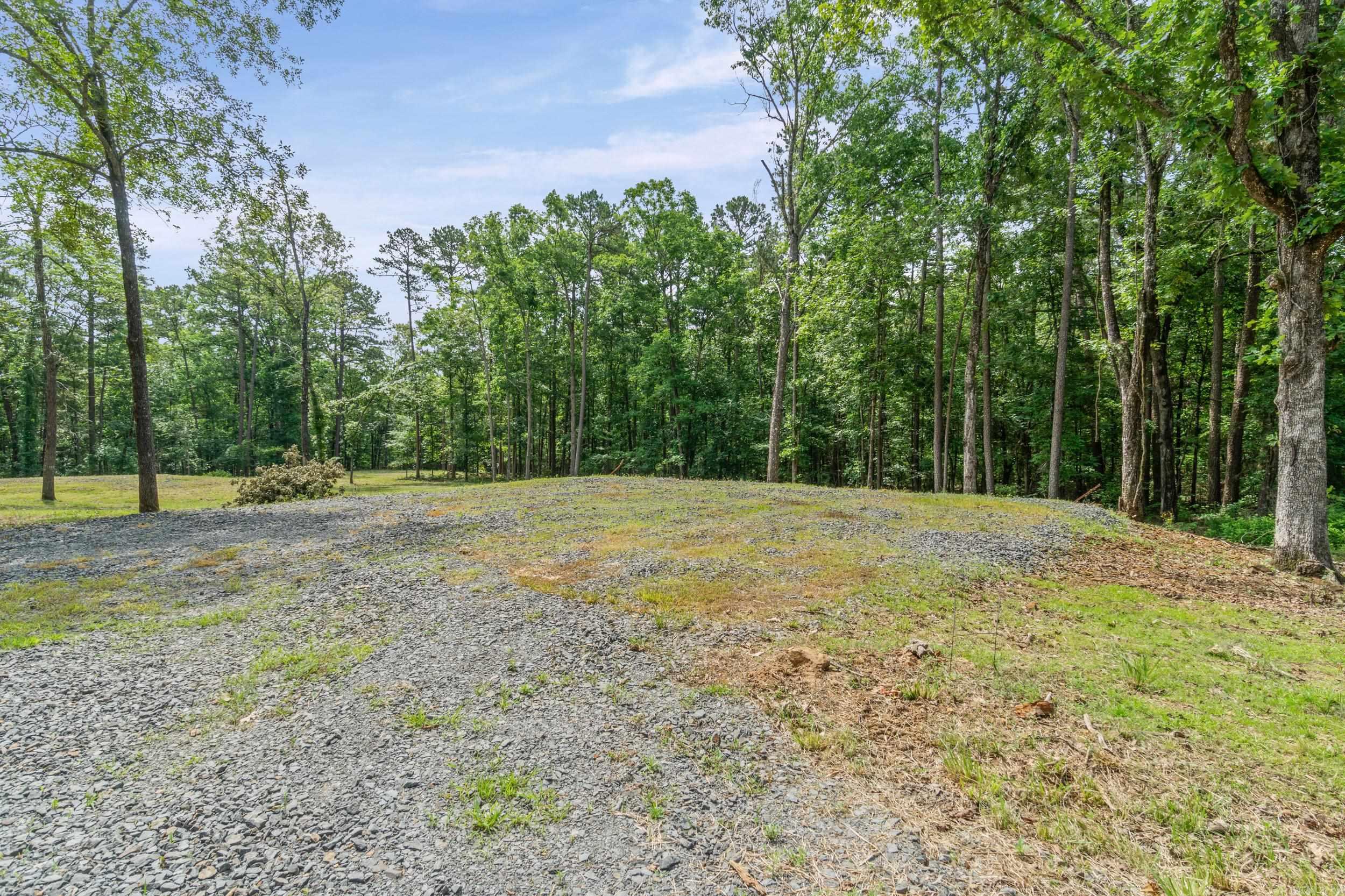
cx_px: 672
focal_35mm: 18
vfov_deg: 67.4
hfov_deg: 90.0
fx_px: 672
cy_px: 448
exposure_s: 1/80
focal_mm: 12
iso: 250
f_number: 9
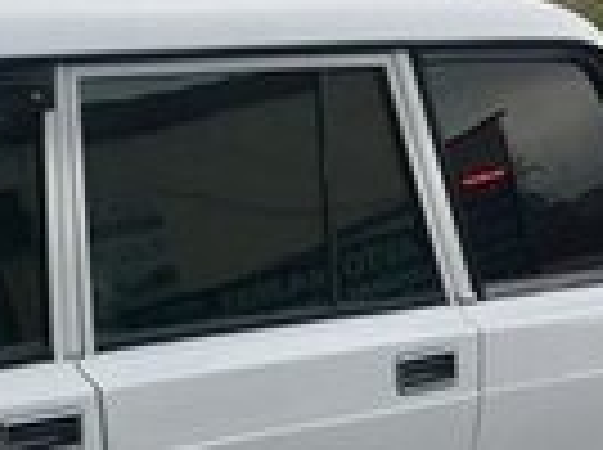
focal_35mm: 138
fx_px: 2400
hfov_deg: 13.7
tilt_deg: -19.2
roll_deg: +0.8
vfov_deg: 10.4
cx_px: -230
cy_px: 664
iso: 40
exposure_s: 1/33
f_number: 1.8
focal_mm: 3.99
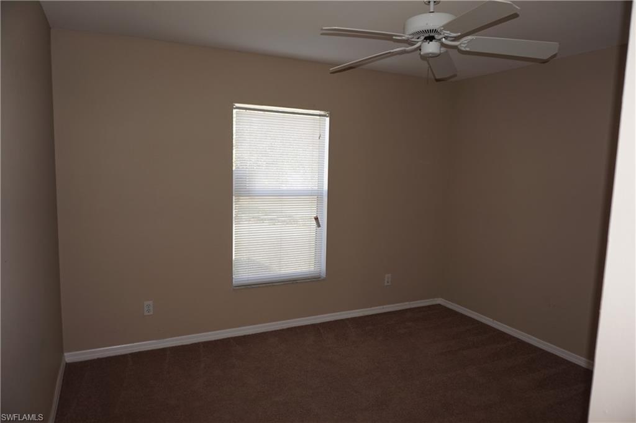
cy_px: 212
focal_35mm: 24
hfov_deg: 73.8
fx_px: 424
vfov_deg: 53.1
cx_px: 318
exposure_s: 1/60
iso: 125
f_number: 3.5
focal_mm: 16
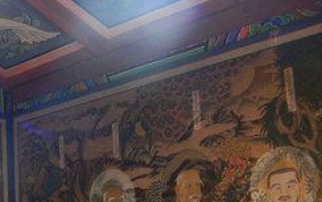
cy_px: 216
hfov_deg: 23.0
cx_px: -25
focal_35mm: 85
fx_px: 747
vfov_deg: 15.1
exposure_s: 1/7.9
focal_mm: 5
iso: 181
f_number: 3.5
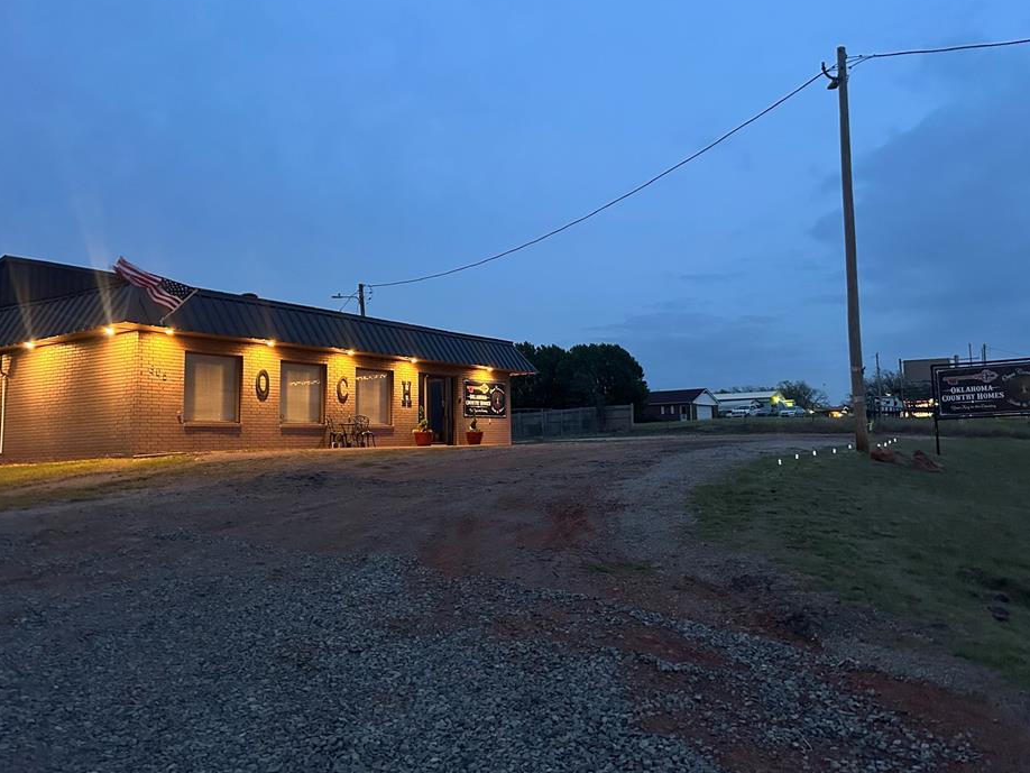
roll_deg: +1.5
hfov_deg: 61.6
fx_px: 863
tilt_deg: +7.3
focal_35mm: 29
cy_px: 360
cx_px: 552
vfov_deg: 48.2
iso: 640
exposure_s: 1/30
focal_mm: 5.7
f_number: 1.5
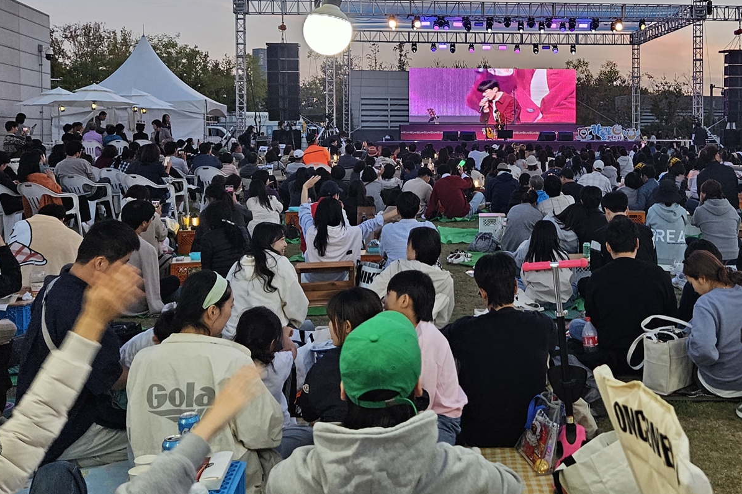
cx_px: 504
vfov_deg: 33.1
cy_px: 159
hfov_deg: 47.5
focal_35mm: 40
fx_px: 824
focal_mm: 5.4
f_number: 1.8
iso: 50
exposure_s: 1/59
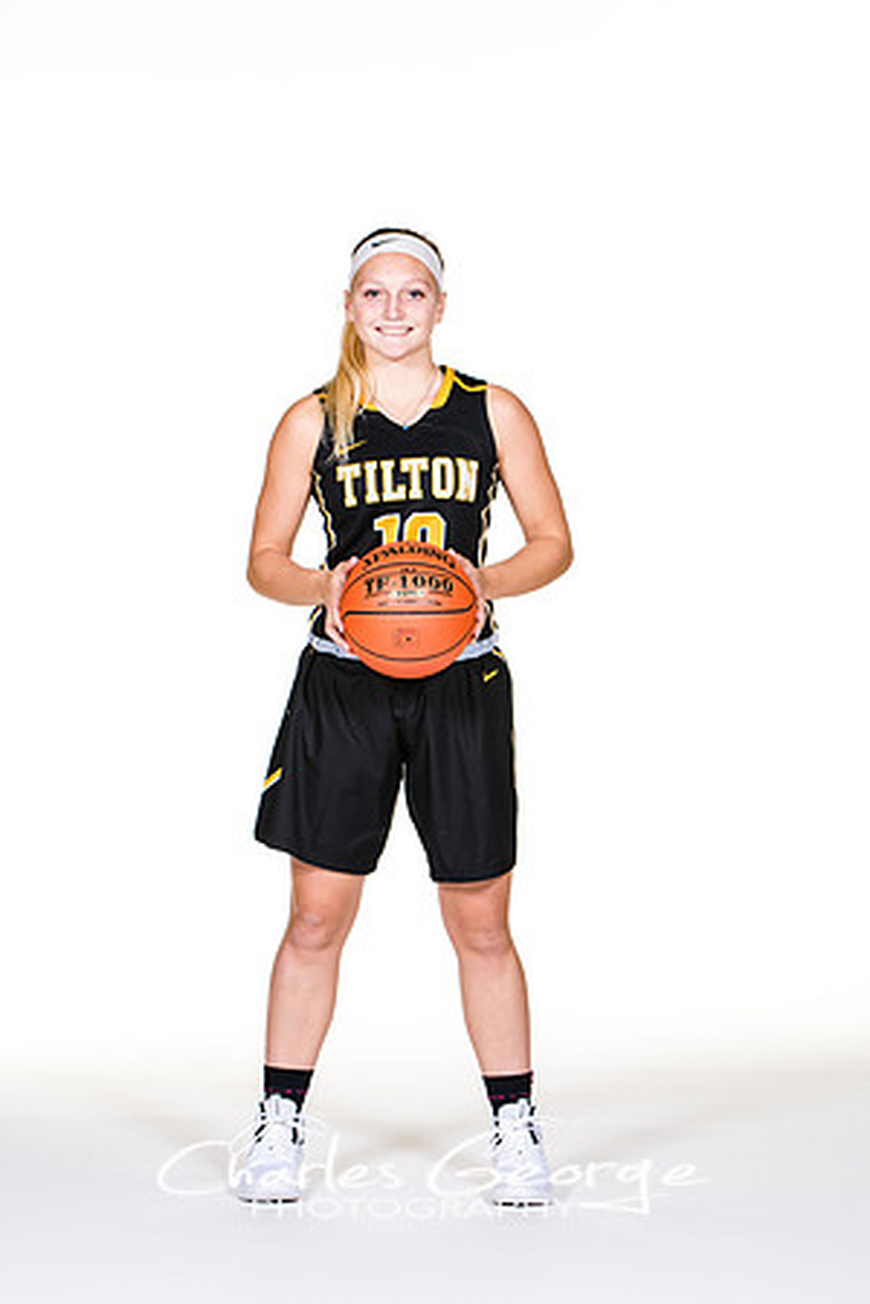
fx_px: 4676
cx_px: 435
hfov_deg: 10.6
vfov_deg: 15.9
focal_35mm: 129
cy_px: 652
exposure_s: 1/160
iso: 200
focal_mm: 86
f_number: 6.3
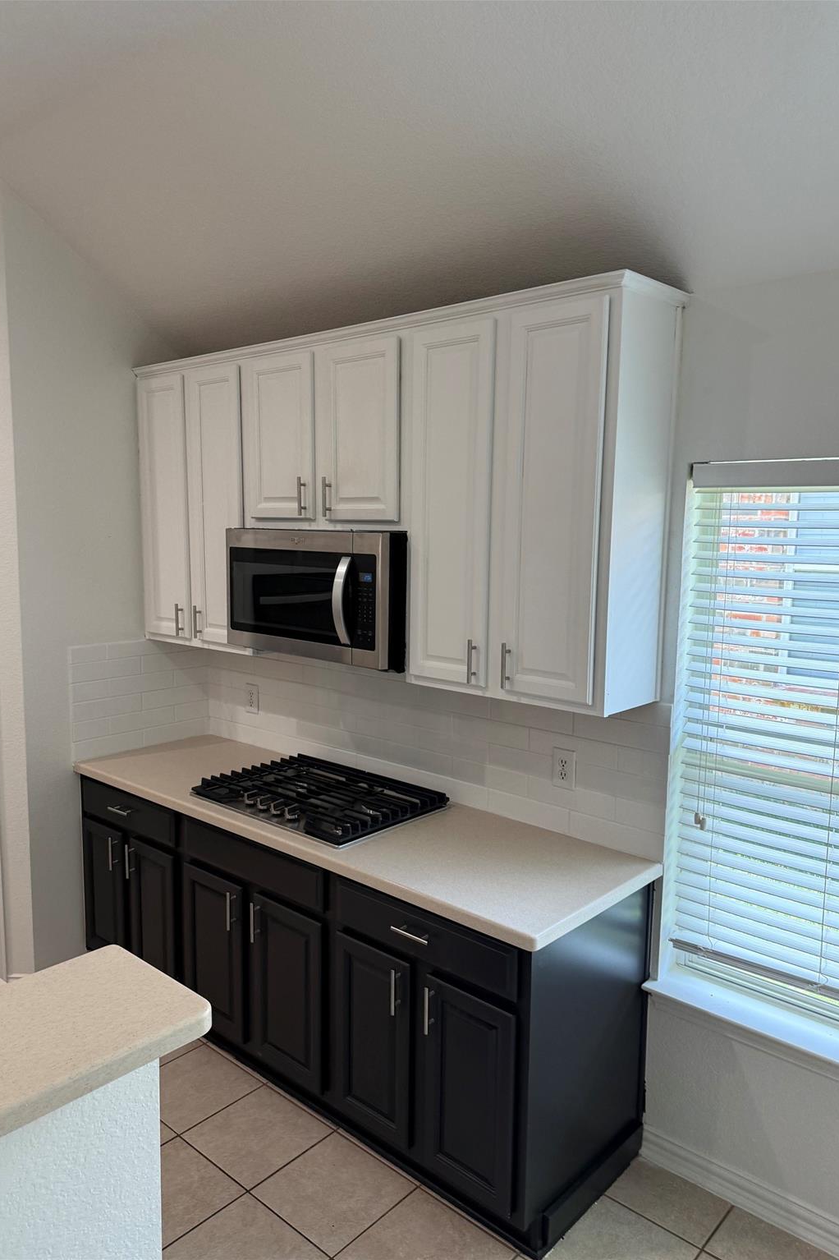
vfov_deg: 71.5
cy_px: 630
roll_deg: -1.9
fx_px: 874
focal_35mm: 25
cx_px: 381
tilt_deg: -6.1
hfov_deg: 51.2
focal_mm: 6.76
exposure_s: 1/120
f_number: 1.78
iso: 160
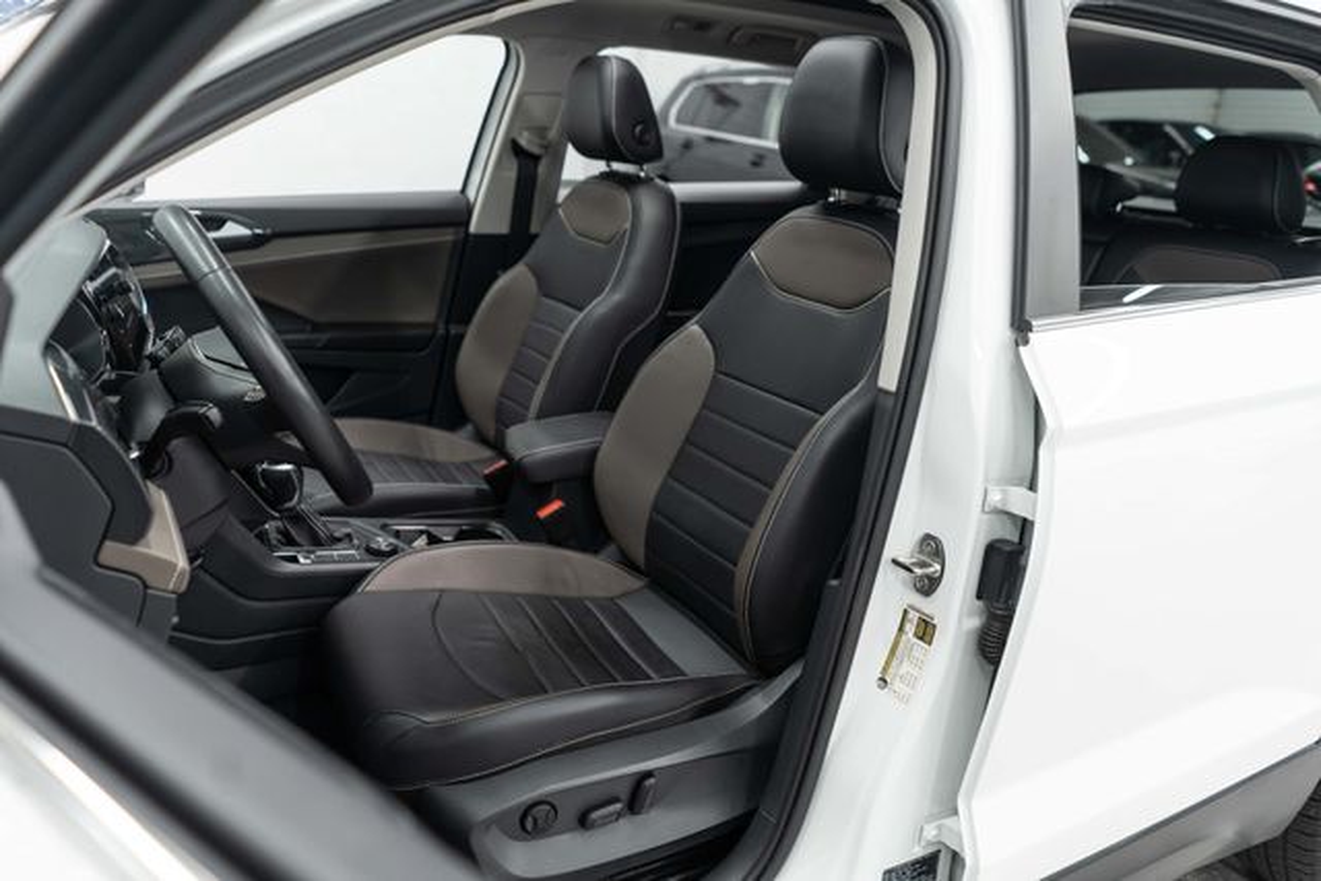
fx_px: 1028
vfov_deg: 46.4
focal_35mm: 28
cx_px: 660
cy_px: 440
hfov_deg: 65.5
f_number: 3.2
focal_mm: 28
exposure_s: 1/40
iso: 400
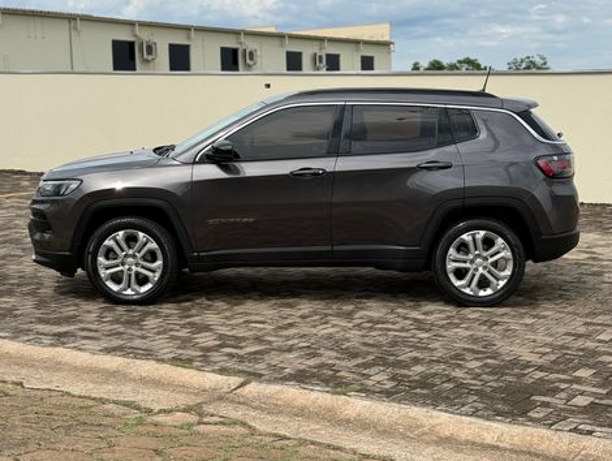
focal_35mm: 48
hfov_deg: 39.6
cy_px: 230
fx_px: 850
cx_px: 306
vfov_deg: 30.3
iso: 64
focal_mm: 6.76
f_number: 1.78
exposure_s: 1/4098
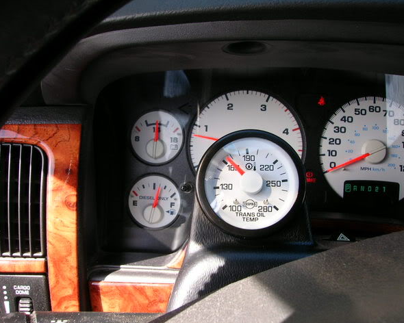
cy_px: 164
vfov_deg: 41.2
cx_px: 213
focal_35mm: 36
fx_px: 430
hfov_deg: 50.3
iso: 50
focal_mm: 5.7
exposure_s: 1/44.4
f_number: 4.9
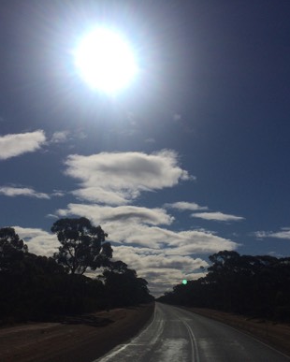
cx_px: 138
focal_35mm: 38
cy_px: 181
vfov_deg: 47.9
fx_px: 407
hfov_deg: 39.2
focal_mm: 4.15
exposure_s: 1/41667
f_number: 2.2
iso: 50
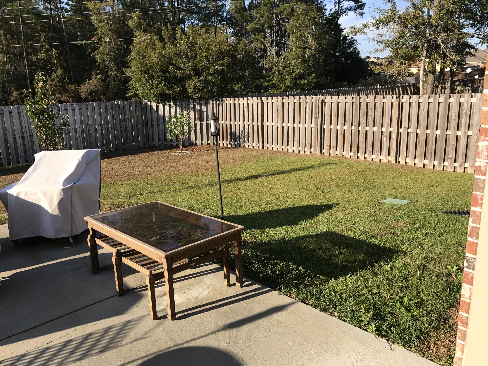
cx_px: 244
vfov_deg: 49.7
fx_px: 395
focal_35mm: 28
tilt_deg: -13.4
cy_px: 183
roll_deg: +0.8
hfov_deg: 63.4
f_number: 1.8
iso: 20
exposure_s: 1/1168
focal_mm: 3.99
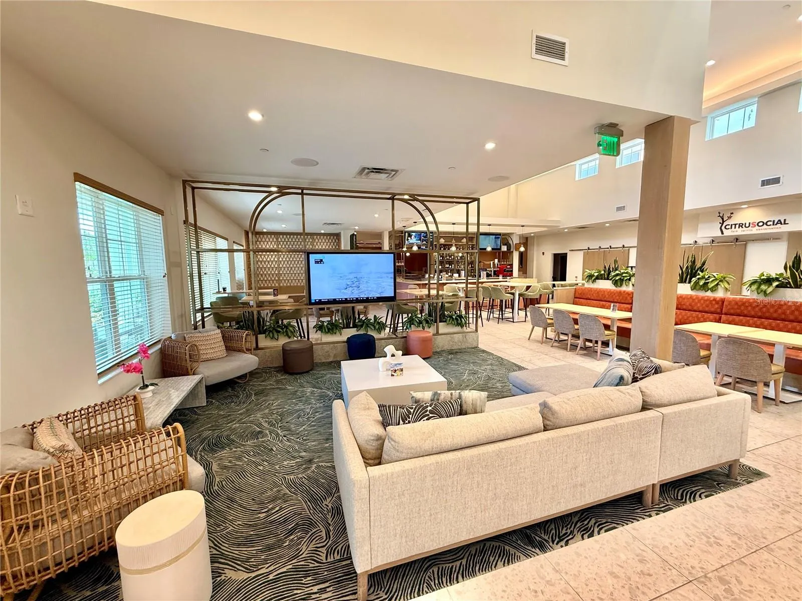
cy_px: 300
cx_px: 401
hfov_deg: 102.1
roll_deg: +0.4
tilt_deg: -5.1
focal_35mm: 14
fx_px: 324
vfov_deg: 85.7
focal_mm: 2.22
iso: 125
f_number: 2.2
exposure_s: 1/120
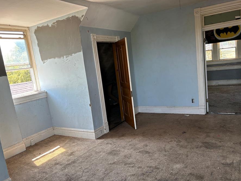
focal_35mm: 30
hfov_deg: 59.9
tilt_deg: -10.3
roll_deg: +6.7
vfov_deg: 46.8
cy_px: 99
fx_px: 209
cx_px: 122
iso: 125
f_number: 1.6
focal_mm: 5.96
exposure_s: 1/122
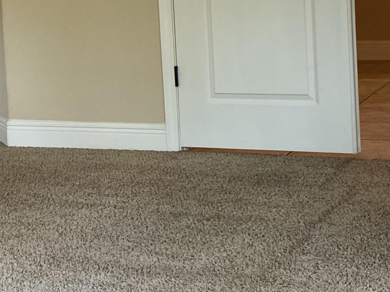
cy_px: 26
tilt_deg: -3.7
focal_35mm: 98
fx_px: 1104
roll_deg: +3.8
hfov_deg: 19.9
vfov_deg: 14.9
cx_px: 90
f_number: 1.8
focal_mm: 4.25
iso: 125
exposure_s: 1/60
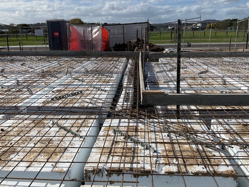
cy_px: 94
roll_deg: +2.9
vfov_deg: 48.2
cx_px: 124
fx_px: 209
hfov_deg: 61.7
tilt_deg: -17.6
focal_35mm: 29
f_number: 1.8
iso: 16
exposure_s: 1/4405
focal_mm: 3
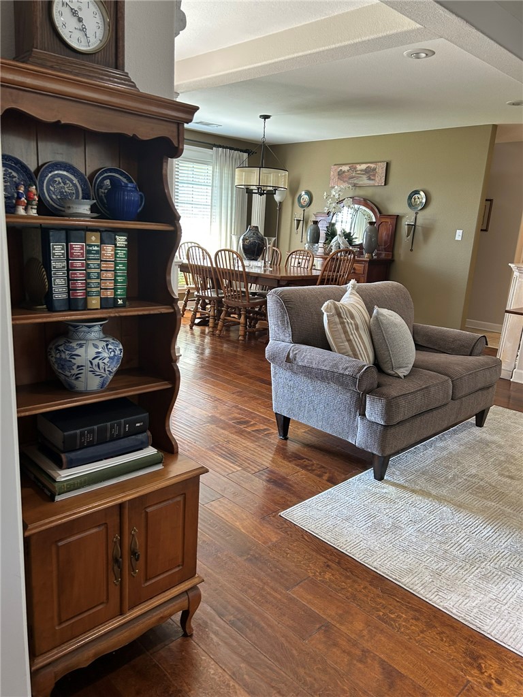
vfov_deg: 67.3
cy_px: 348
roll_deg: -3.7
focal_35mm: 26
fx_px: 524
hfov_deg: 53.1
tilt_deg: -13.5
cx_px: 262
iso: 100
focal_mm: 5.7
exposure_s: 1/60
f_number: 1.5
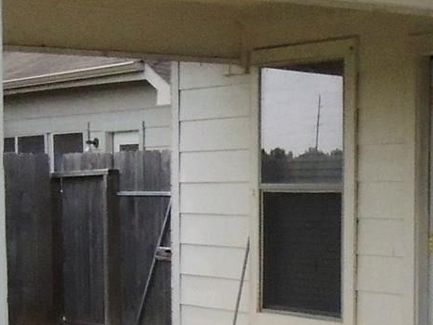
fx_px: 1339
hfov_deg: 17.6
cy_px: 310
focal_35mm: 107
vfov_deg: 13.7
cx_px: 509
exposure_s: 1/1250
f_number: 5.9
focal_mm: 4.3
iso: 800
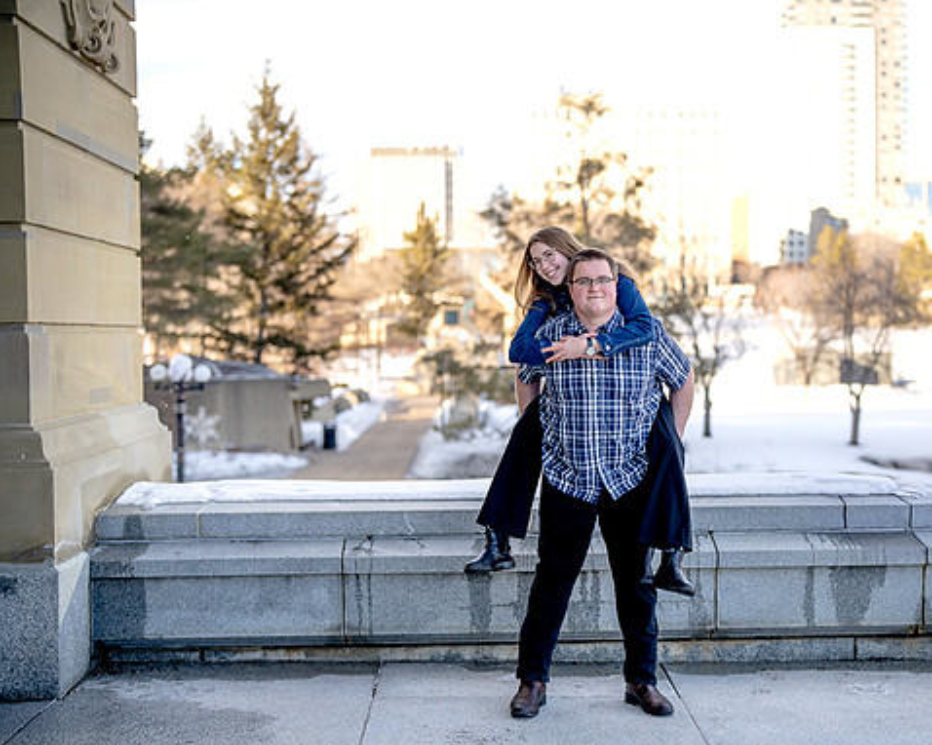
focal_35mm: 57
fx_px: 1572
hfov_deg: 32.9
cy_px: 372
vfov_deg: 26.7
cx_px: 562
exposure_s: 1/6400
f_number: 1.8
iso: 400
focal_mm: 50
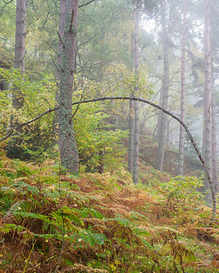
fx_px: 478
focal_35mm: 59
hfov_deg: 25.6
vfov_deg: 31.7
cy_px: 176
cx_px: 153
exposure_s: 1/1.25
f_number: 7.1
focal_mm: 16
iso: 200
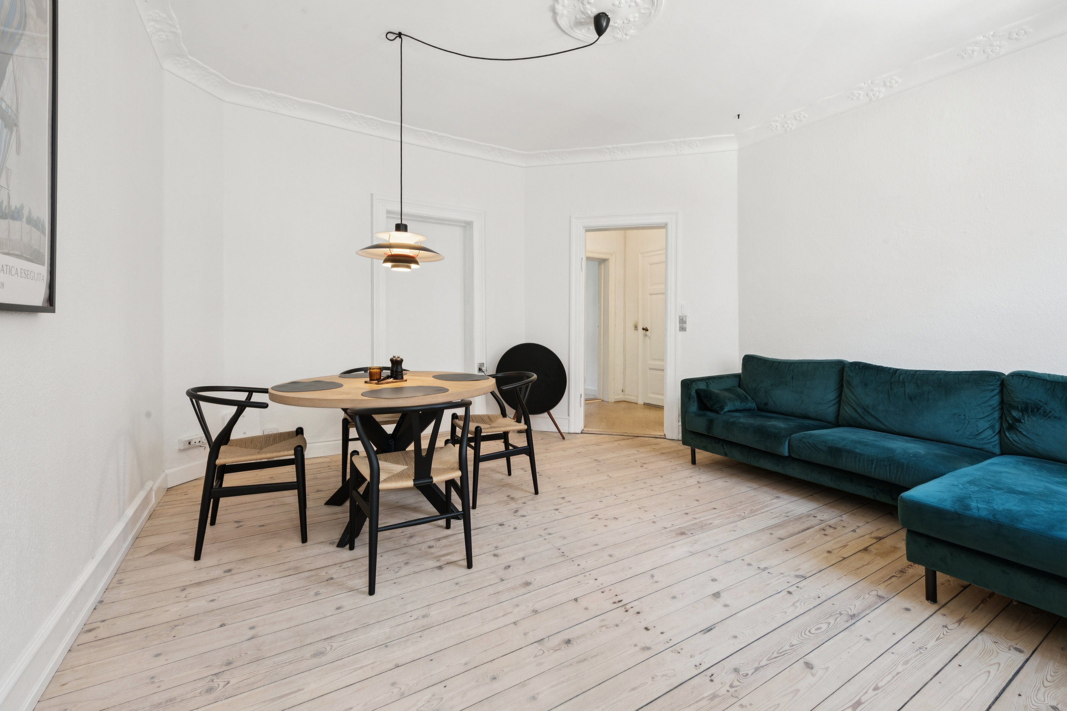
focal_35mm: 15
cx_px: 534
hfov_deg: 100.4
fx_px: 445
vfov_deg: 77.3
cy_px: 356
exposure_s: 1/4
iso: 400
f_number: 13
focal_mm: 15
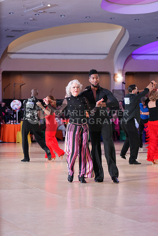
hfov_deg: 13.0
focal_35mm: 105
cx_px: 79
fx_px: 691
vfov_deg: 19.5
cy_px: 118
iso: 2000
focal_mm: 105
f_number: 4
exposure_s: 1/200
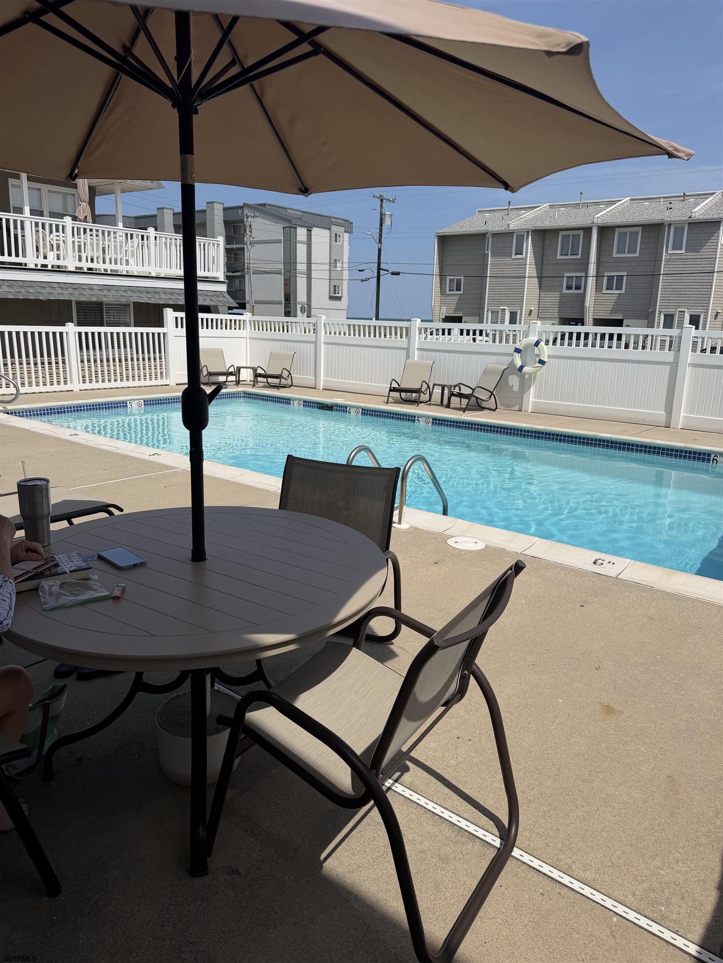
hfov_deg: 56.8
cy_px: 482
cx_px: 362
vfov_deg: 71.6
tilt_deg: -12.7
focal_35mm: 24
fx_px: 668
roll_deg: -1.0
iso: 80
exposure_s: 1/10309
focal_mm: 6.76
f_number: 1.78
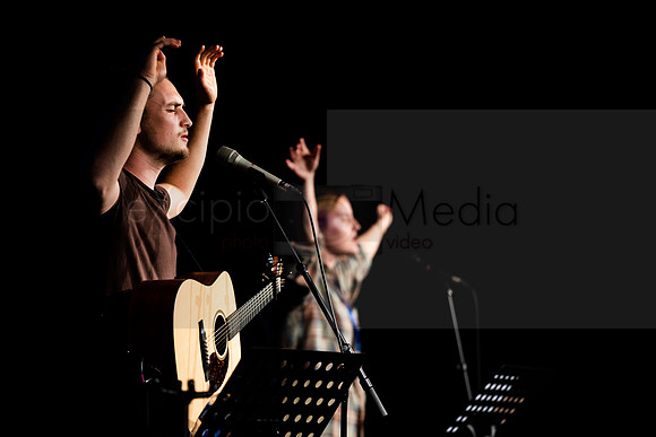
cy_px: 218
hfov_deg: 10.3
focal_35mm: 200
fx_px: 3645
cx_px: 328
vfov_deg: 6.9
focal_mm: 200
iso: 320
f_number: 2.8
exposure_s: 1/60
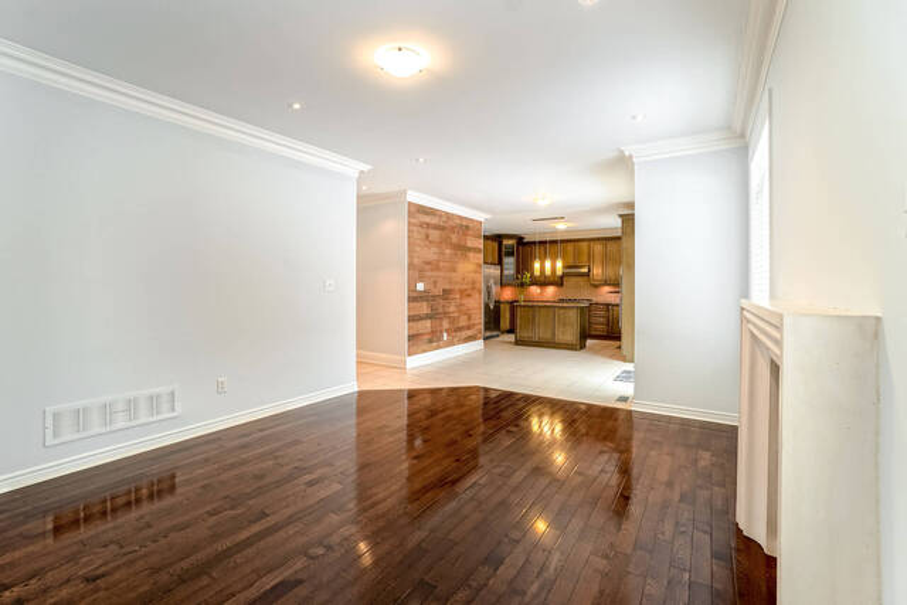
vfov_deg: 77.4
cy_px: 302
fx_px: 378
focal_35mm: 15
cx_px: 454
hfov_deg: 100.4
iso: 200
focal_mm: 10
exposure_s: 1/13
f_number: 7.1
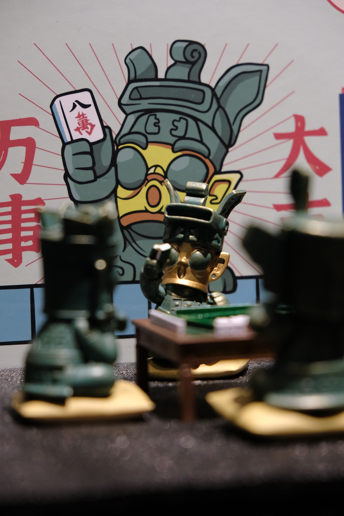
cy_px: 258
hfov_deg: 16.5
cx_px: 172
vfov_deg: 24.5
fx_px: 1190
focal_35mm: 83
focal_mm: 55
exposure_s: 1/85
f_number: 4
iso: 3200
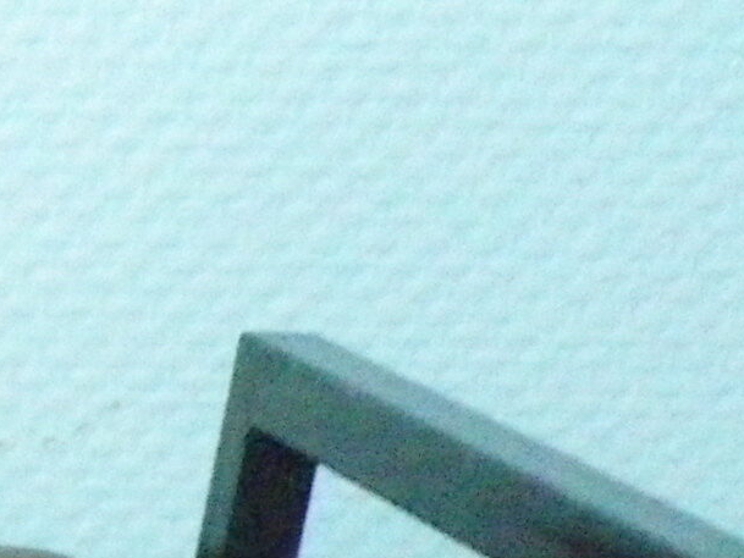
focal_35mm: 184
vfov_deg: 7.1
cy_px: 1763
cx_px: -904
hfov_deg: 9.7
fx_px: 3955
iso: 800
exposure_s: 1/40
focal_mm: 4.9
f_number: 2.6
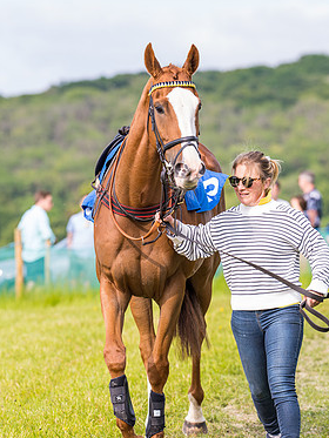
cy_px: 263
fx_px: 3293
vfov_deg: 7.6
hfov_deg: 5.7
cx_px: 208
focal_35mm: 260
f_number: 3.2
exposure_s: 1/320
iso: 50
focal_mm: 135
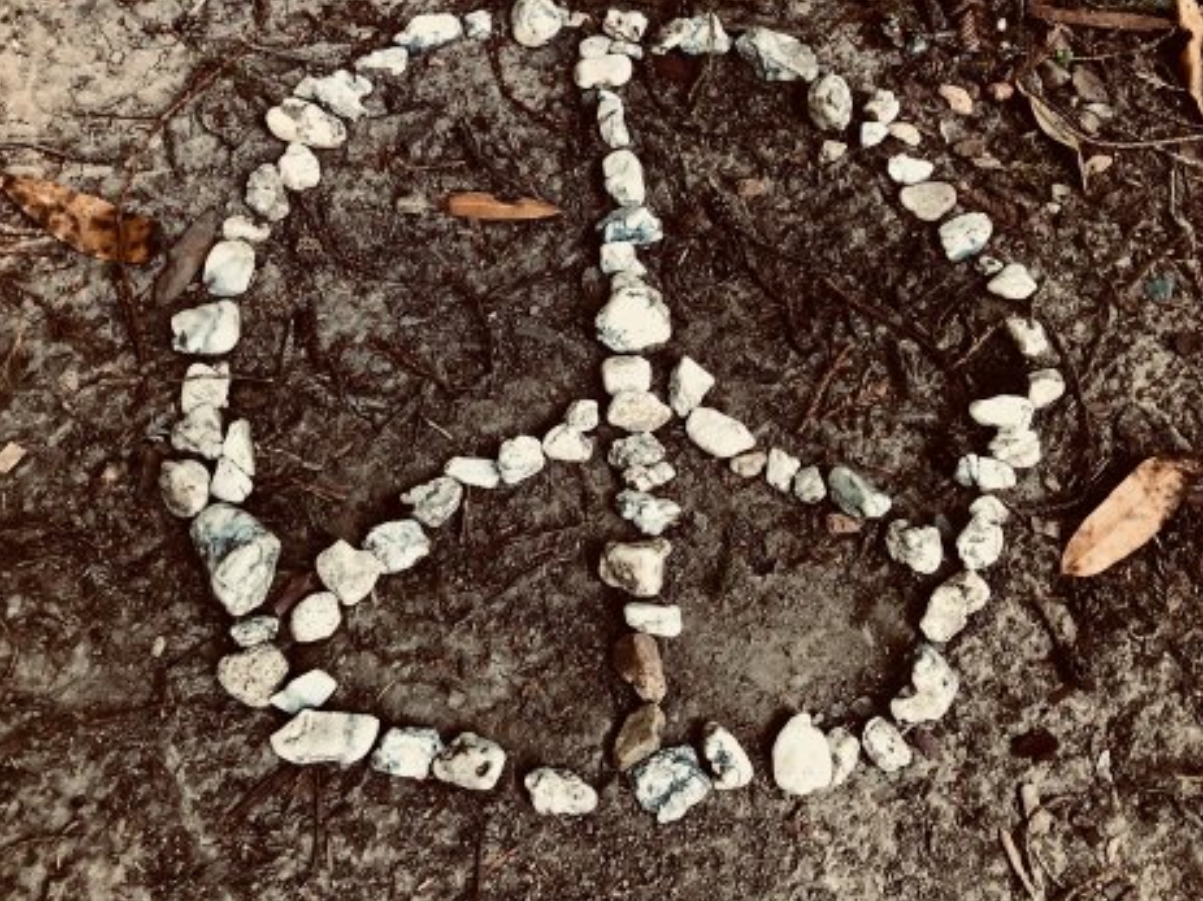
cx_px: 644
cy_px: 448
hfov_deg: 50.1
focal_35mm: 37
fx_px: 1286
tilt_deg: -57.1
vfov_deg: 38.6
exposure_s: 1/17
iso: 40
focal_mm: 3.99
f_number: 1.8
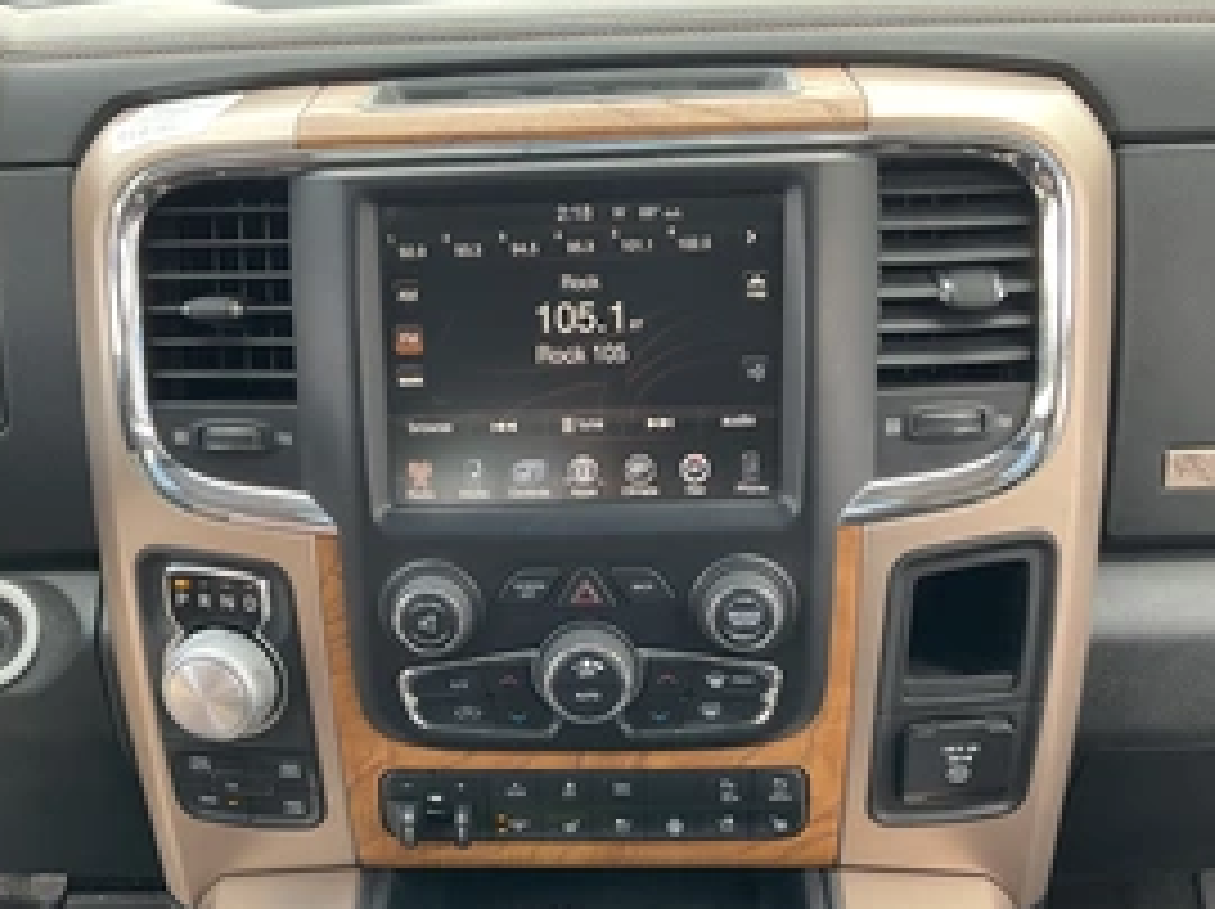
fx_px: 1508
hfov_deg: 43.8
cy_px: 626
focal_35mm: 43
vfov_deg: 33.2
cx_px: 549
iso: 50
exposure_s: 1/122
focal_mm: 3
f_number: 1.8
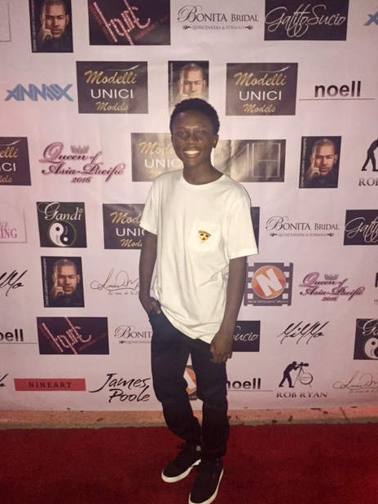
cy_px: 246
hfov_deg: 46.8
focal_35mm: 30
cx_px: 183
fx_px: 437
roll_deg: -0.5
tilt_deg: -9.4
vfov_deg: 60.0
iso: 320
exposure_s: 1/16
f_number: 2.2
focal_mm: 4.15
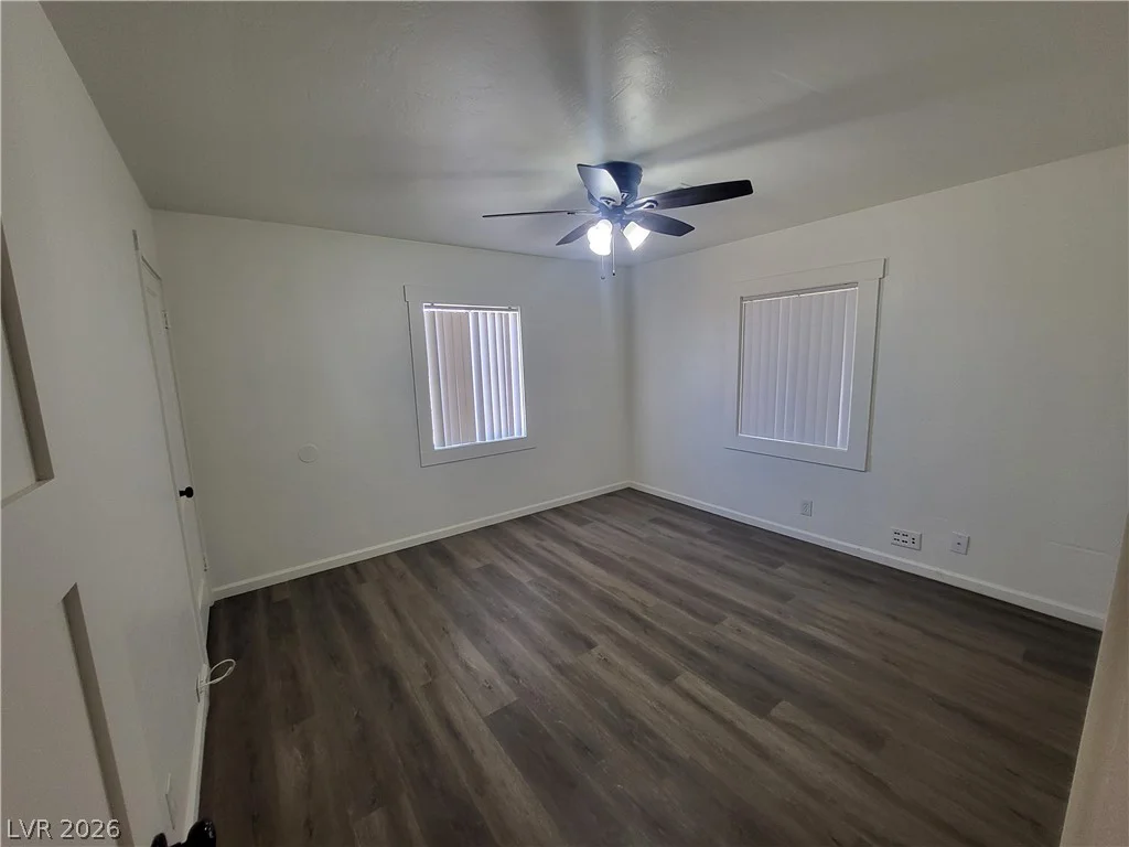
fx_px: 424
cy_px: 424
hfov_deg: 106.2
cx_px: 564
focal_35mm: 13
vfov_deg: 89.9
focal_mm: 1.74
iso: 200
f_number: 2.2
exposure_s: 1/60
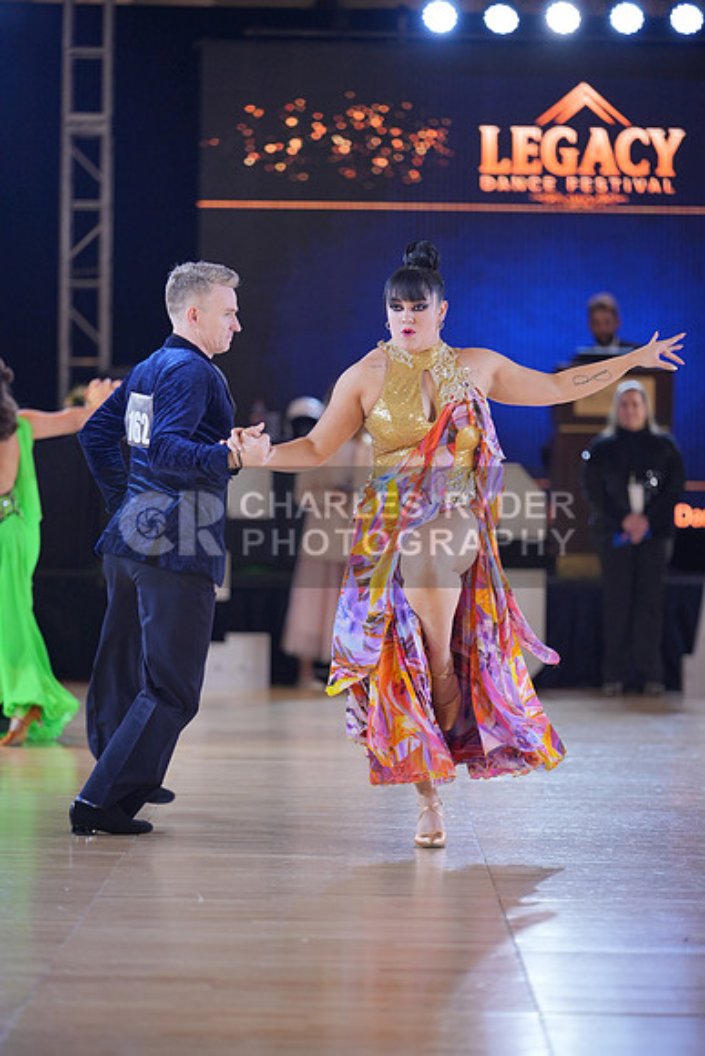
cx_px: 352
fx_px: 3552
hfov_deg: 11.3
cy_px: 528
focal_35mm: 121
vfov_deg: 16.9
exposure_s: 1/500
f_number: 2
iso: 1000
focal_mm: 121
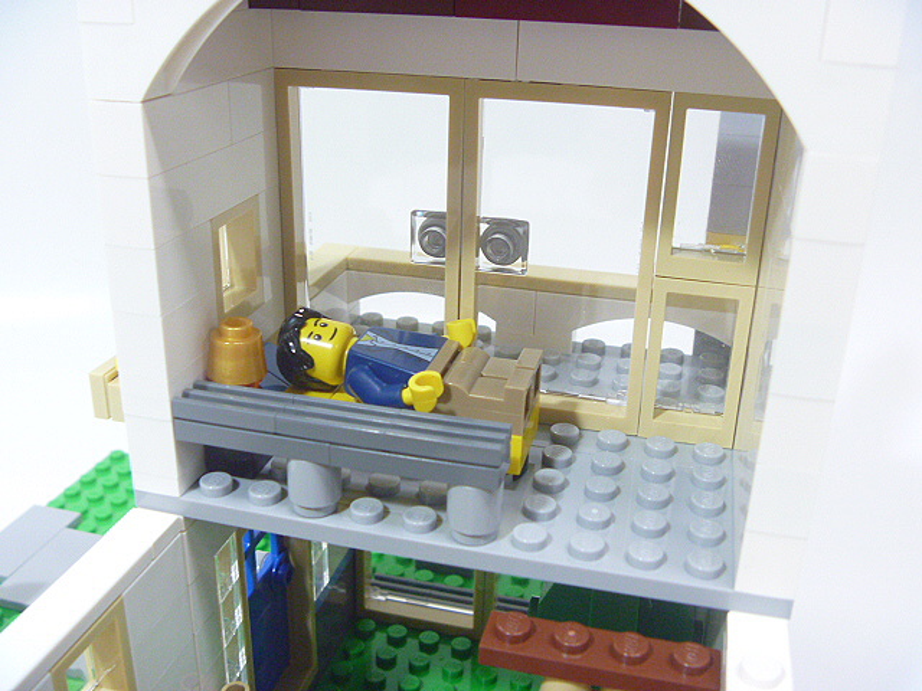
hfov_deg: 52.6
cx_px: 461
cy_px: 346
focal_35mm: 35
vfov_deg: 40.7
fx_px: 932
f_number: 3.5
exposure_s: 1/15
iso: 400
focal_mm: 6.3
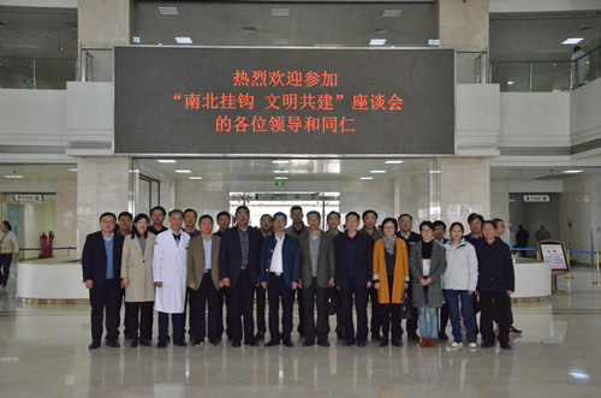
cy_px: 199
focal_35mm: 42
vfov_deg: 31.7
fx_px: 700
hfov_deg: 46.5
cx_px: 300
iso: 6400
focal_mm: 28
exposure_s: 1/200
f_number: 7.1
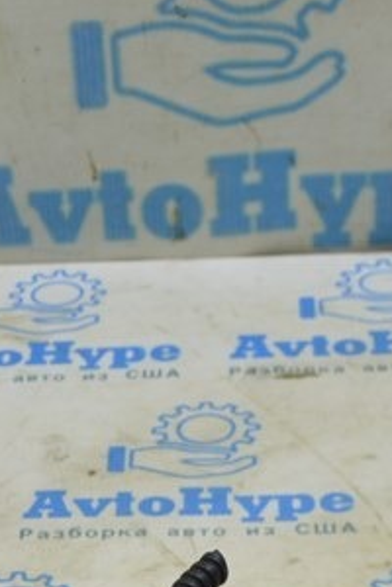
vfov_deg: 15.1
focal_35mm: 133
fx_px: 2172
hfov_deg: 10.3
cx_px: 47
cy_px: 623
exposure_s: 1/40
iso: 400
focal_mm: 26
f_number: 5.6
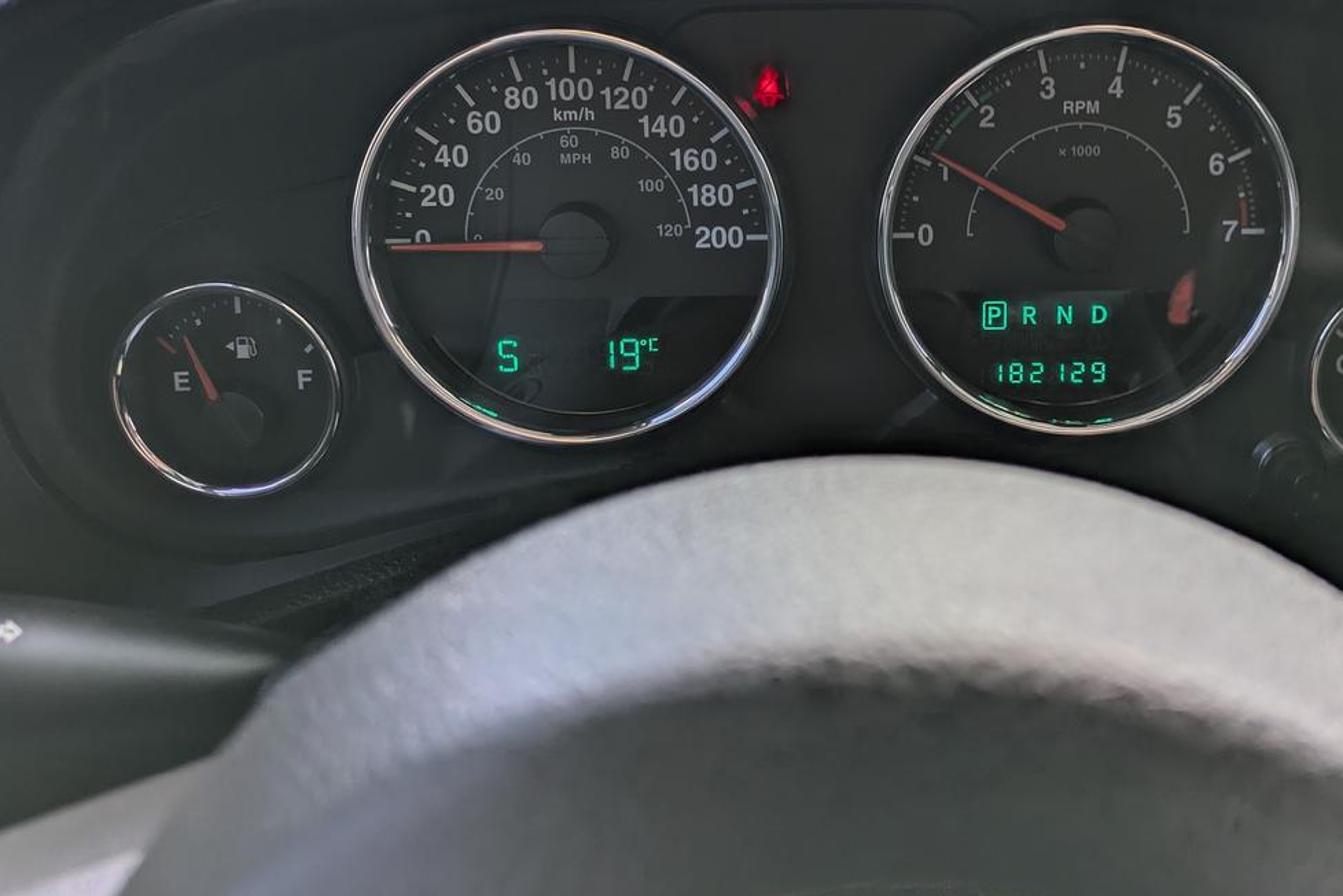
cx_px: 836
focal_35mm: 34
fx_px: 1268
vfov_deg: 38.1
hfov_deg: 55.2
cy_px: 242
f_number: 1.89
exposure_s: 1/171
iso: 29
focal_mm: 5.43
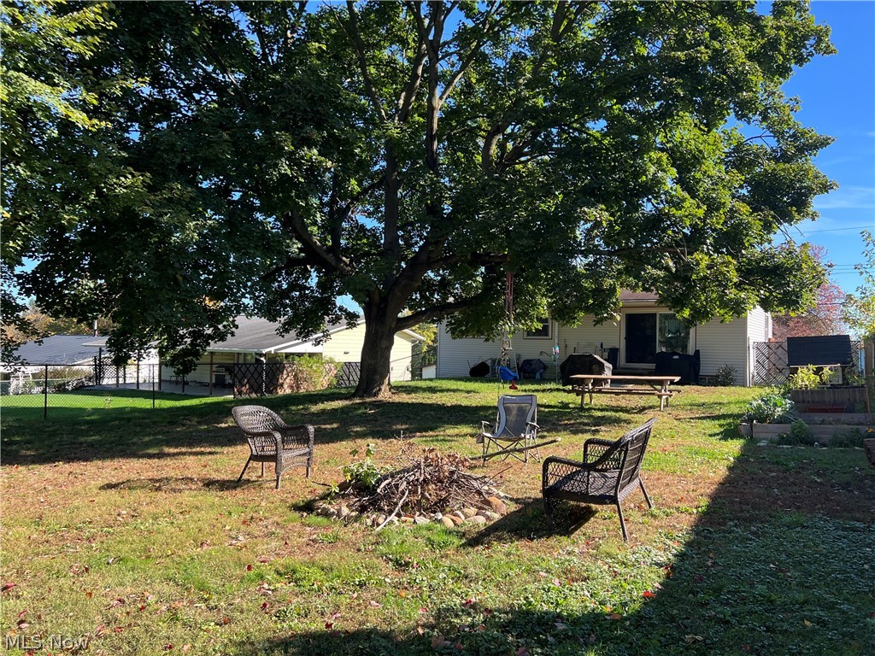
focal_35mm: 26
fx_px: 657
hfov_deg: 67.3
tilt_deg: +0.7
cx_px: 438
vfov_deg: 53.1
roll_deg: -1.3
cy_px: 328
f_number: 1.5
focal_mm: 5.7
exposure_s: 1/859
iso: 50
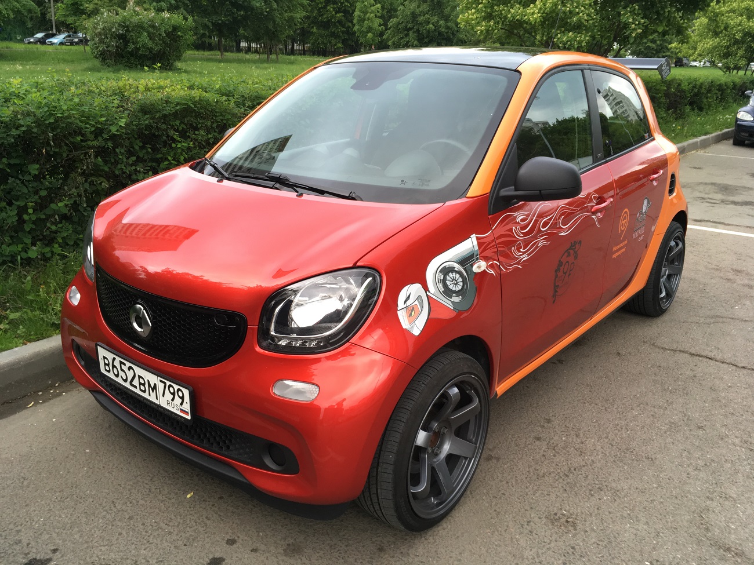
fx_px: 632
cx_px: 377
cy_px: 282
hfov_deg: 61.7
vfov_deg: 48.2
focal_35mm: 29
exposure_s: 1/100
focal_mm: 4.15
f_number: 2.2
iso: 40
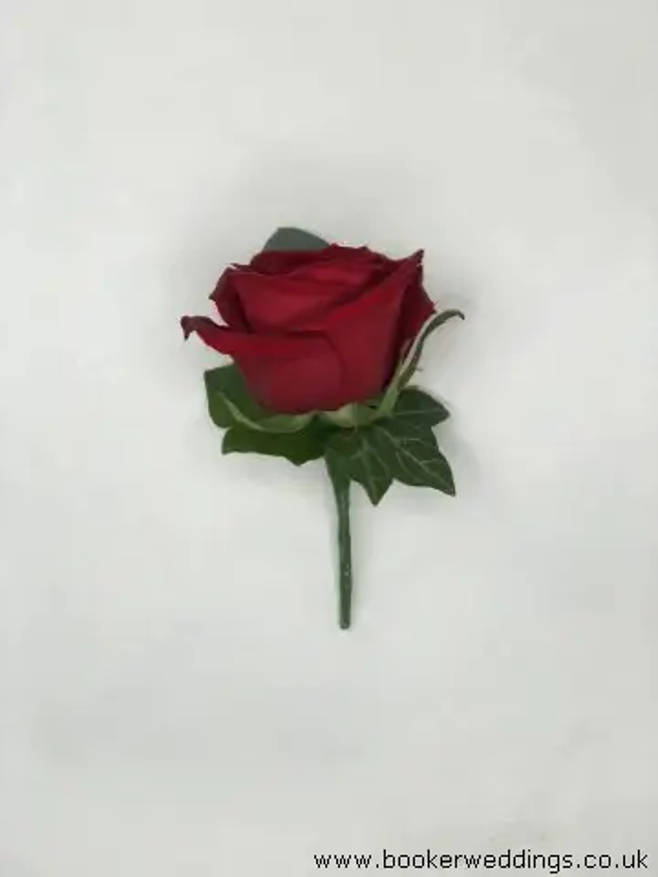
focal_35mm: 52
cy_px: 438
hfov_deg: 28.0
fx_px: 1318
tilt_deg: -69.5
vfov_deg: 36.8
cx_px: 329
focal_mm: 6
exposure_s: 1/100
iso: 16
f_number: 2.4
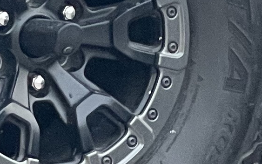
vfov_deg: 3.3
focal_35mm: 395
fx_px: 2821
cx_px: -401
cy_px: 73
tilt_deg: -5.9
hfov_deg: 5.1
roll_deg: +2.2
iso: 160
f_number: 2
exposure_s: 1/100
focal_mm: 6
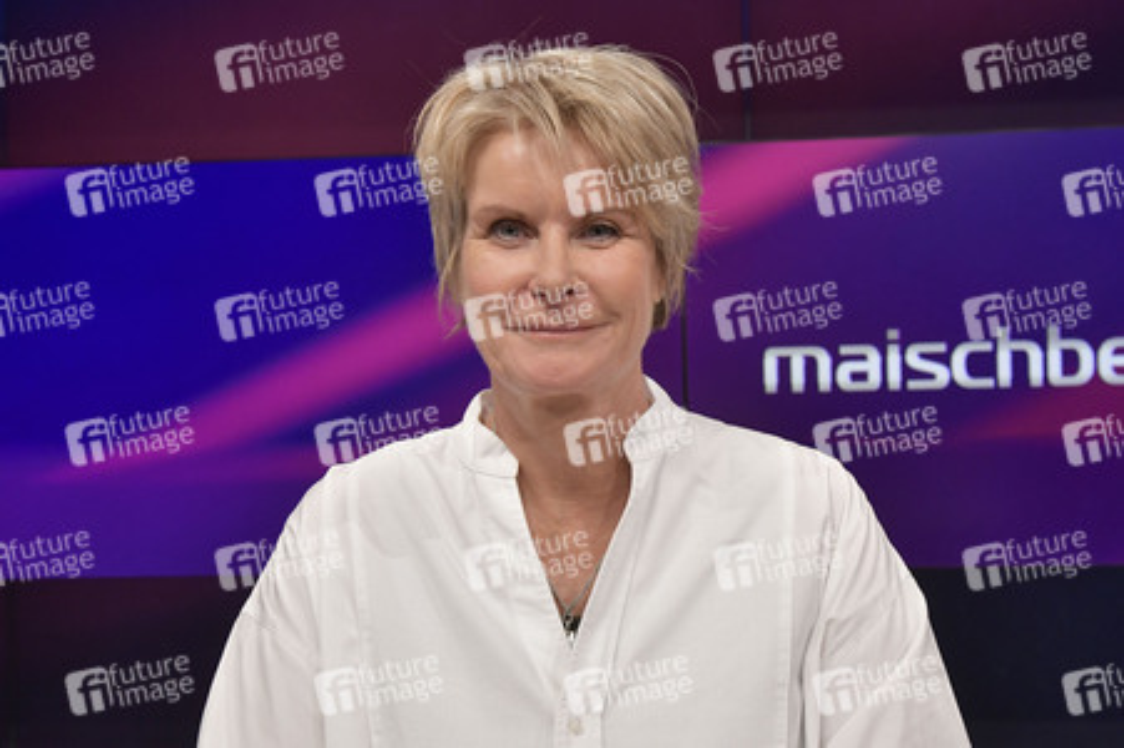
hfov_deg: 54.5
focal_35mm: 35
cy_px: 374
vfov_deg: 37.8
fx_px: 1092
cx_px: 562
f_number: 6.3
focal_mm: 35
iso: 2500
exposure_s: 1/200
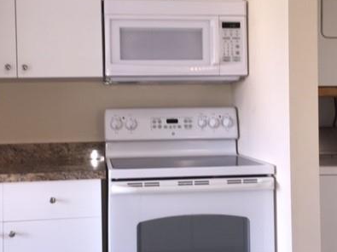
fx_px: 457
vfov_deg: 30.9
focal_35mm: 47
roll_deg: +0.0
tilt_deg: -0.8
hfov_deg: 40.4
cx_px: 160
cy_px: 117
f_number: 2.2
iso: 50
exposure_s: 1/30
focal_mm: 4.15
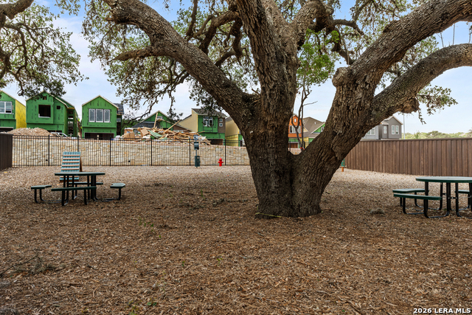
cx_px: 236
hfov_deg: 69.4
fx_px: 341
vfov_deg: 49.6
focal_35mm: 26
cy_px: 158
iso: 400
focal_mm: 26
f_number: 10
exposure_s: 1/160
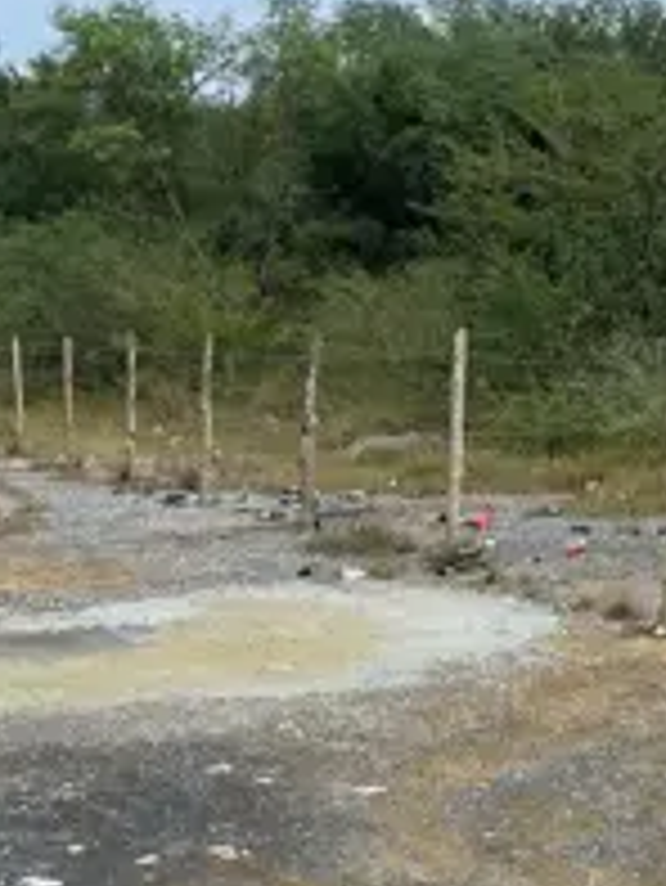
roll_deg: -1.8
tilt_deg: +2.6
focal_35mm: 79
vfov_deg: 24.6
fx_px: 2024
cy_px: 310
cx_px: 968
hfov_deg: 17.1
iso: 50
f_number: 1.6
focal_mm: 5.1
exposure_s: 1/2967
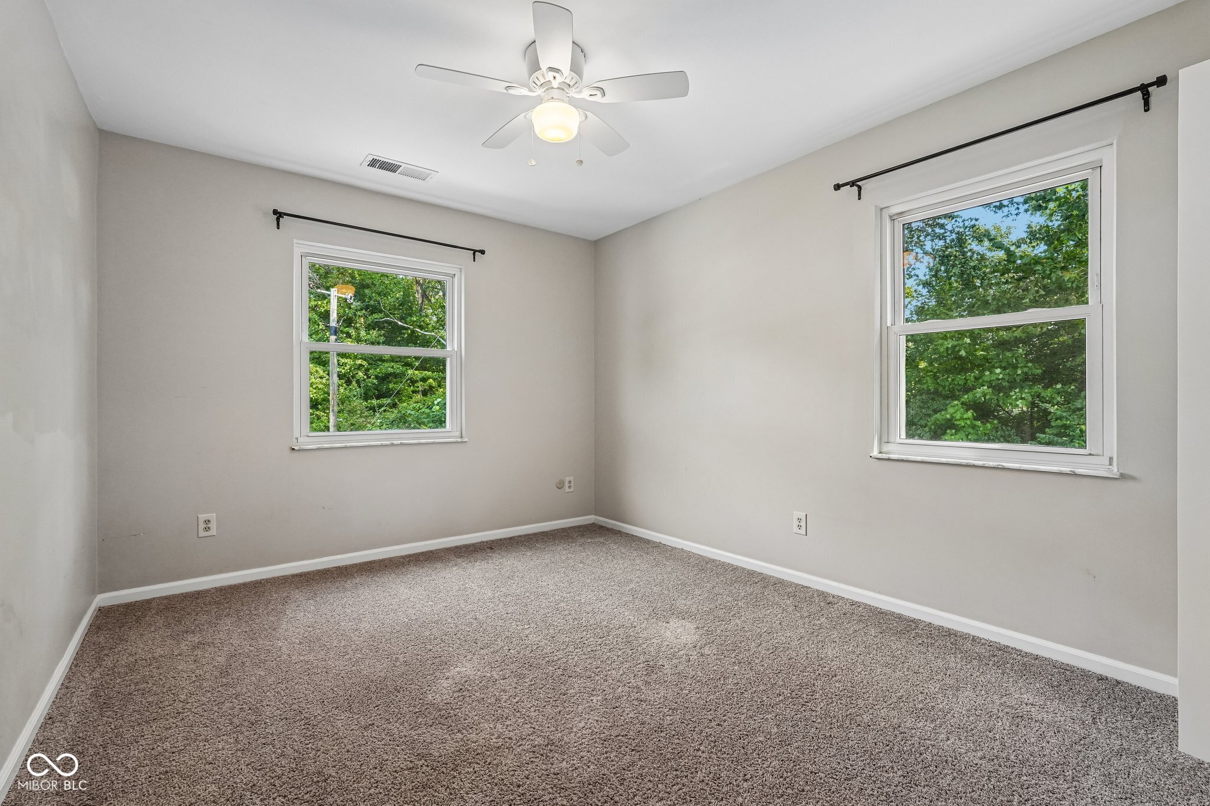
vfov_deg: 73.7
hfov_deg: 96.7
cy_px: 403
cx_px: 605
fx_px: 538
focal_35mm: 16
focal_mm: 16
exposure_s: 1/30
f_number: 8
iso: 800
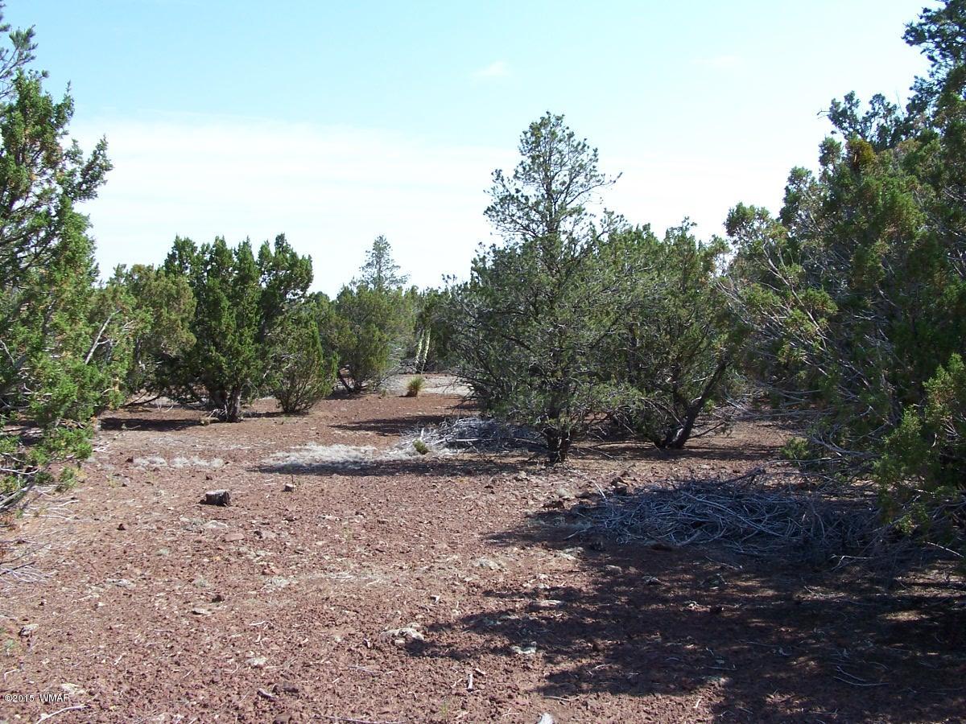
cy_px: 362
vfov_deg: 40.7
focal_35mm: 35
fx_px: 977
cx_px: 483
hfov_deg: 52.6
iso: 80
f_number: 4
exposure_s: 1/350
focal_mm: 6
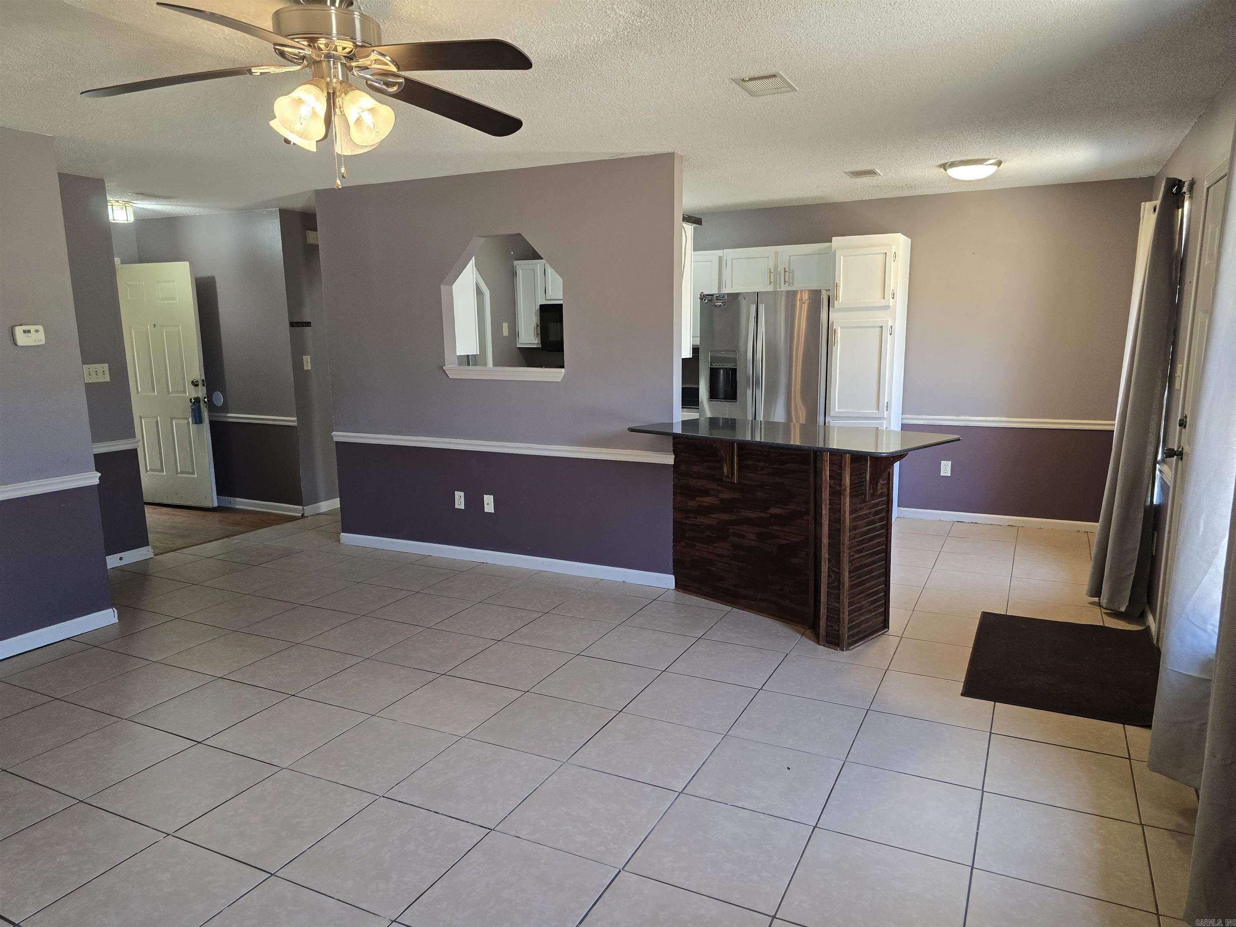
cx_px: 618
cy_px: 464
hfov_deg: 73.9
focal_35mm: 23
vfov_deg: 58.9
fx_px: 821
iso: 320
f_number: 1.7
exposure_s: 1/120
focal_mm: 6.3
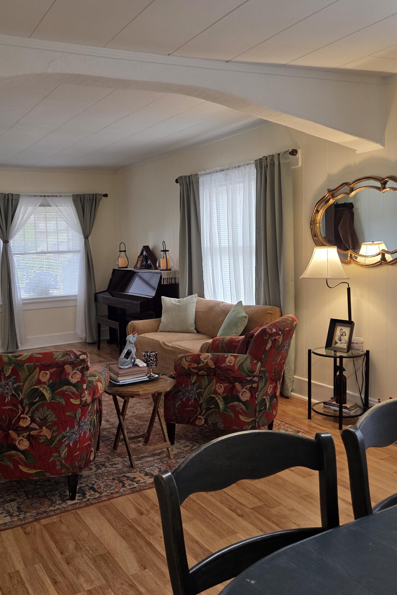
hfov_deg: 40.5
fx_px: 529
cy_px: 297
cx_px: 125
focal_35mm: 32
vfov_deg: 58.7
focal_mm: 5.4
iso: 160
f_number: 1.8
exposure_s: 1/120
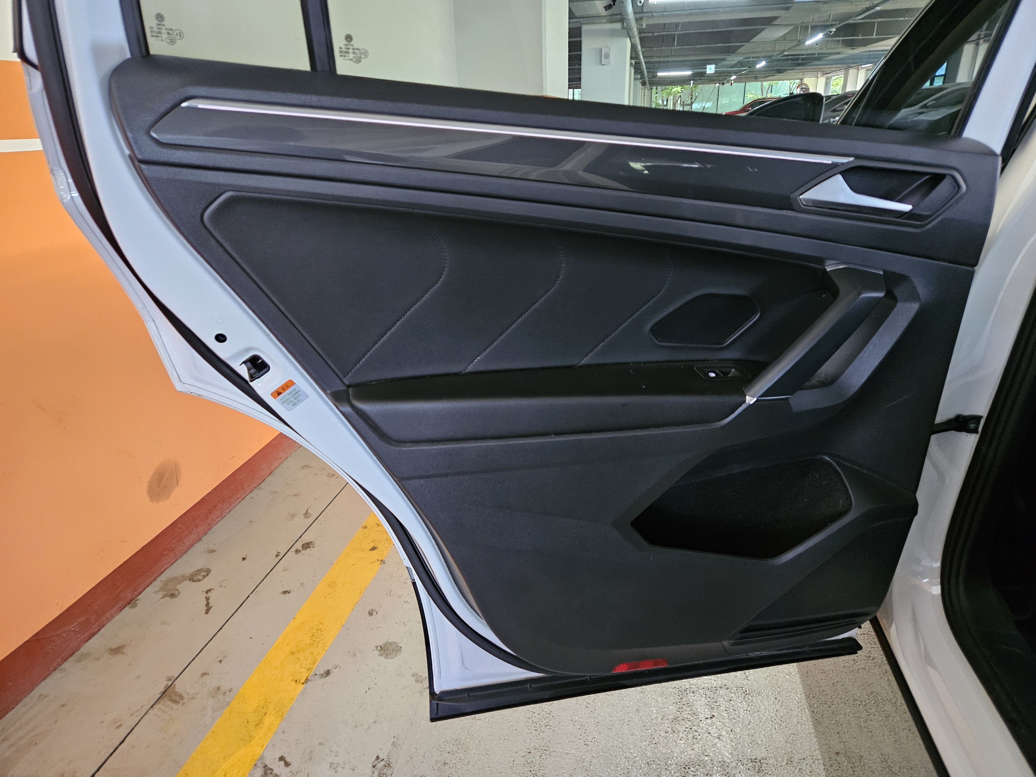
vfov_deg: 58.9
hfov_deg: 73.9
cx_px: 518
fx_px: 688
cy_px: 388
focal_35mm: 23
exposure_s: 1/24
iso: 1000
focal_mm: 5.4
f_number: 1.8
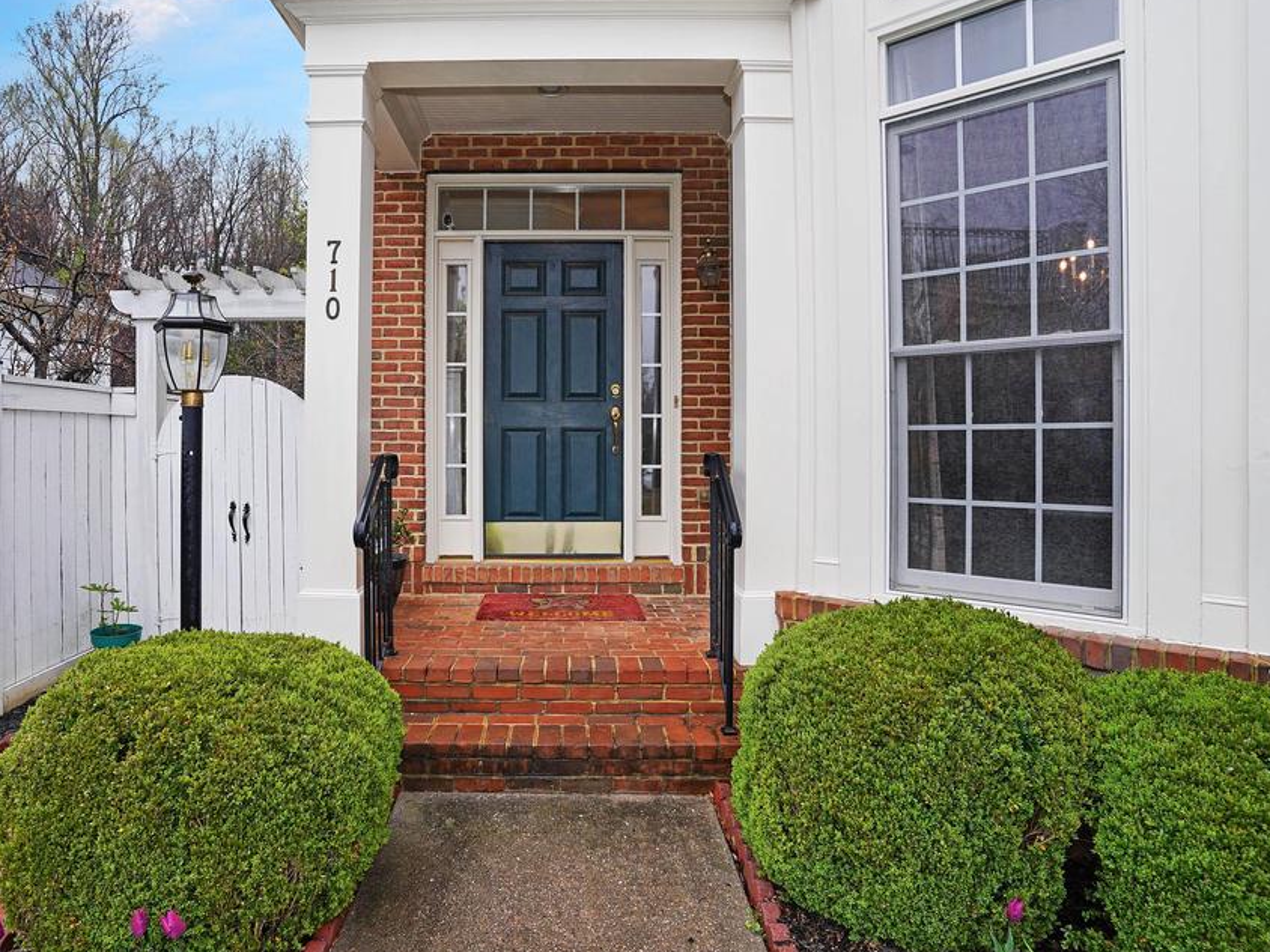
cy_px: 444
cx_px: 552
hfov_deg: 78.6
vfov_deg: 63.4
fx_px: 770
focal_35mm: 21
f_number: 5.6
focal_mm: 18
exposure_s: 1/125
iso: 100
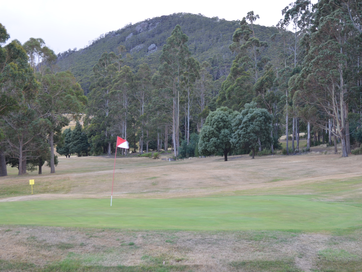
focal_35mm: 66
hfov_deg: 29.4
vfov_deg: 22.3
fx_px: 690
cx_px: 178
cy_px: 136
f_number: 5.3
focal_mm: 40
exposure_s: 1/30
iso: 100
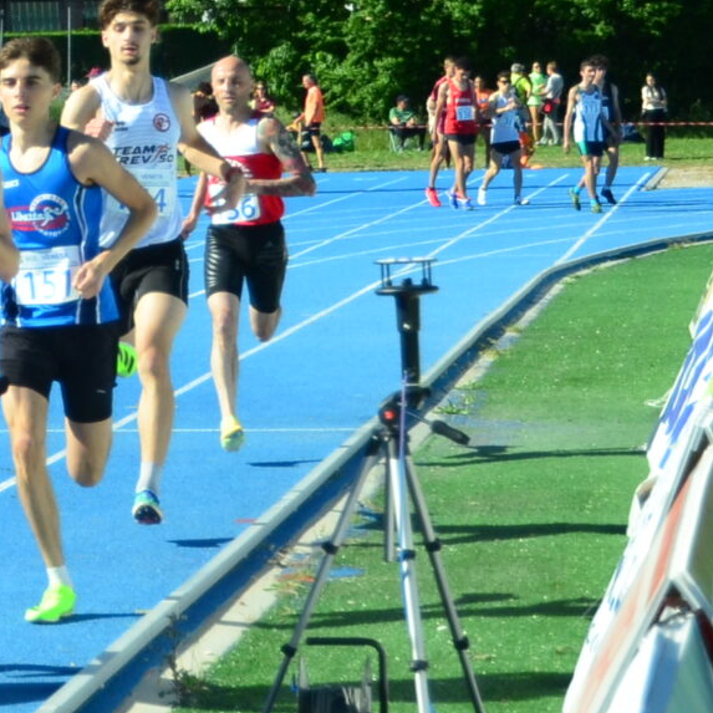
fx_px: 4241
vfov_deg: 9.6
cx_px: -387
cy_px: 157
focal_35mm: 182
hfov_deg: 9.3
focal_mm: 32
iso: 320
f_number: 4.5
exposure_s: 1/1600
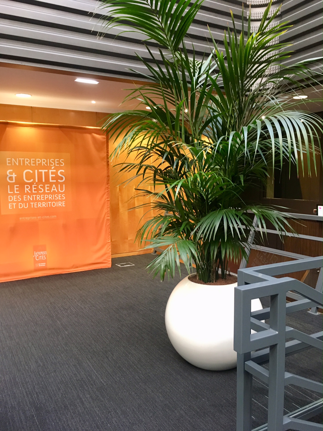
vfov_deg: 61.7
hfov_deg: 48.2
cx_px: 162
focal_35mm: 29
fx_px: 361
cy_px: 216
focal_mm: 4.15
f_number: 2.2
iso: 160
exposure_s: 1/33
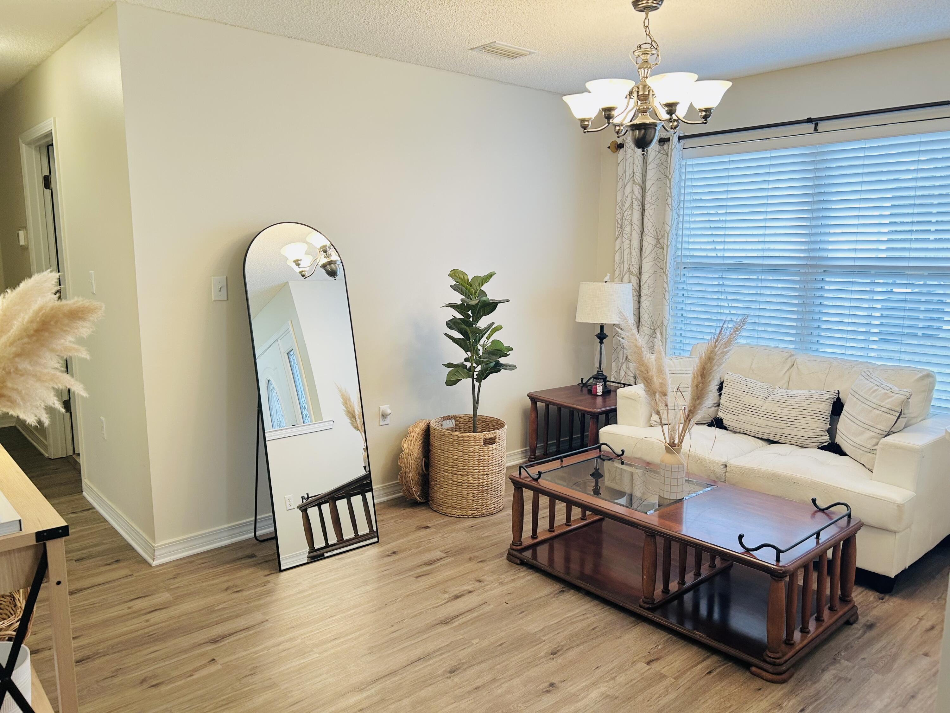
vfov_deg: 53.1
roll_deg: +0.2
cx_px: 475
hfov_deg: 67.3
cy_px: 356
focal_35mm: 26
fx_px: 714
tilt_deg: -8.2
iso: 100
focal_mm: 5.7
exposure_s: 1/120
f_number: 1.5
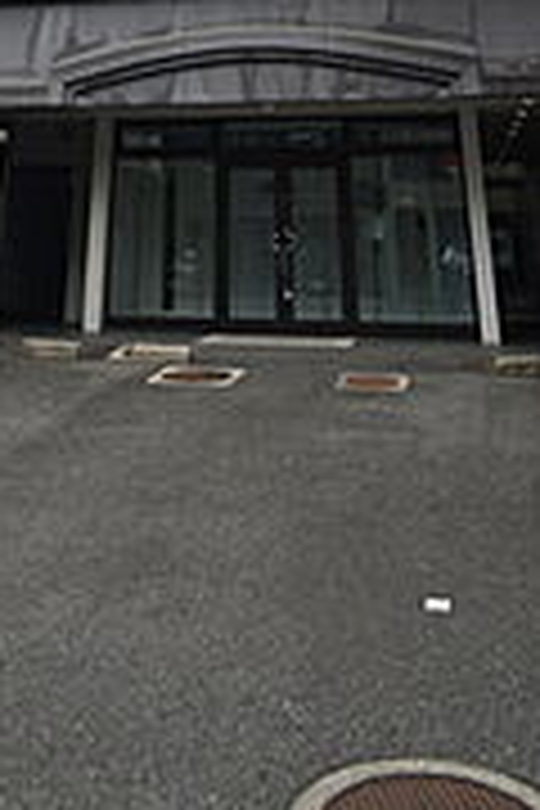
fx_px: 900
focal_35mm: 40
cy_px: -230
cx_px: 202
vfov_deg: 34.8
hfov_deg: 33.2
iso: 125
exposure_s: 1/250
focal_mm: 10
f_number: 8
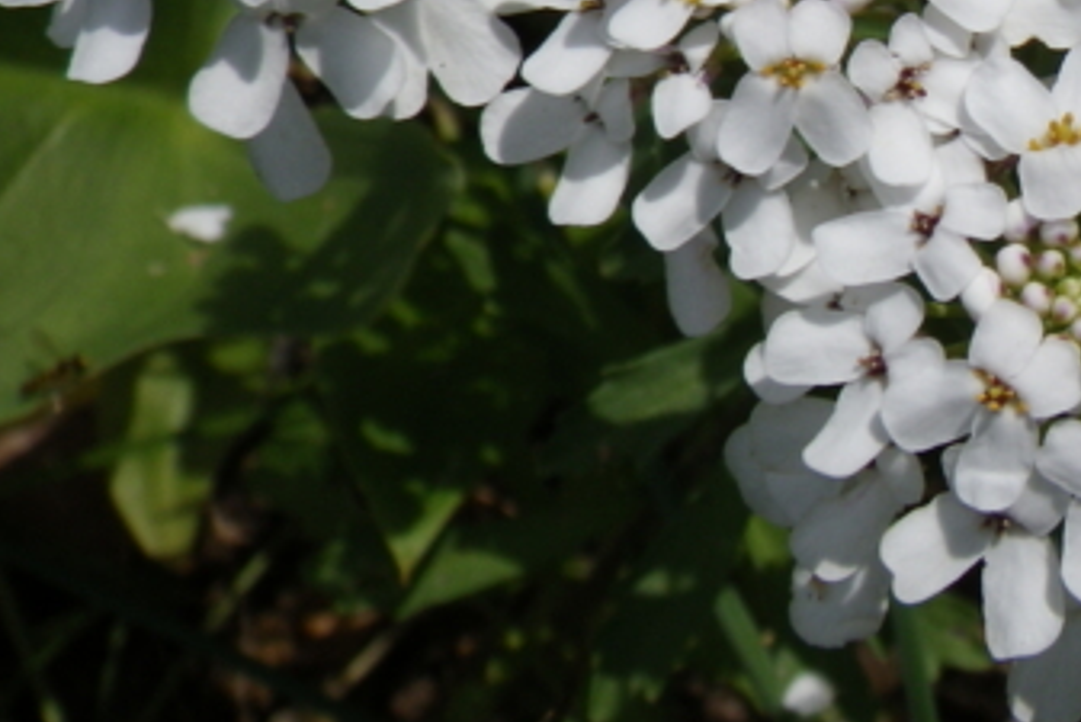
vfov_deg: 15.5
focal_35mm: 84
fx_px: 2523
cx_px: 1055
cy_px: -231
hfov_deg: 23.3
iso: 80
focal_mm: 6.1
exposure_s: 1/1500
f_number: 4.6
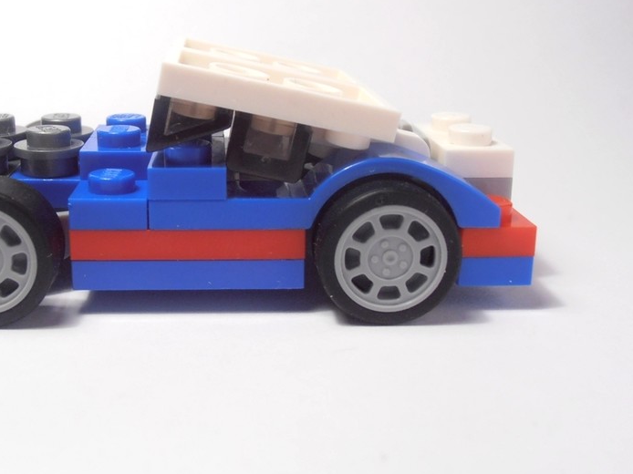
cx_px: 230
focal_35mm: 48
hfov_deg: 39.4
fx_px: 877
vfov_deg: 30.1
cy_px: 180
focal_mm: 6.61
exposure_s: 1/50
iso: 80
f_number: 3.9
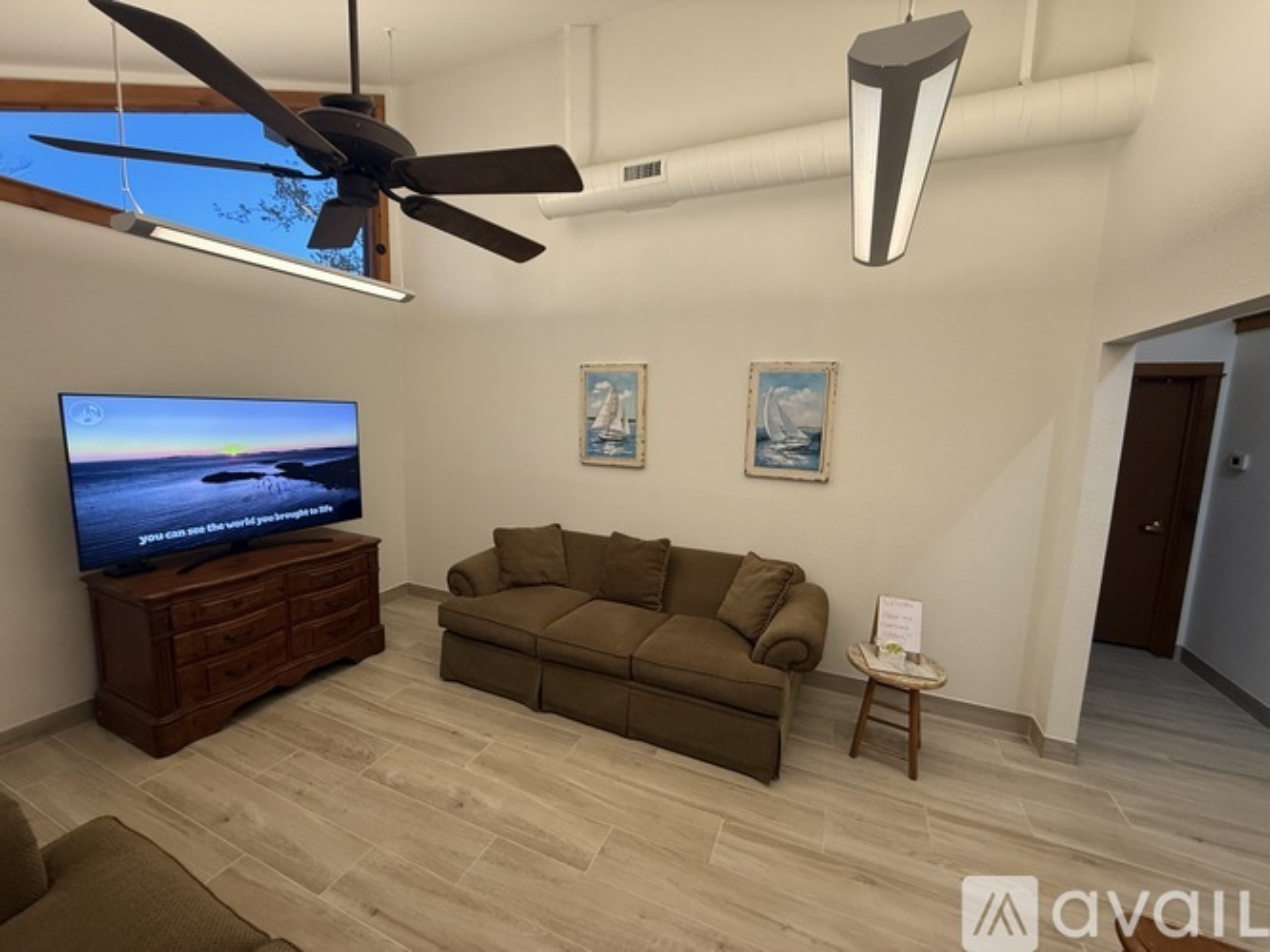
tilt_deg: -8.0
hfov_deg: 102.1
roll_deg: -1.2
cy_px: 476
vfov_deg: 85.7
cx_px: 635
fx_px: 514
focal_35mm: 14
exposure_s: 1/60
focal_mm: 2.22
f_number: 2.2
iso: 200
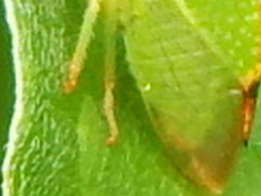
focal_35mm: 99
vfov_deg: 14.8
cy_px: 6
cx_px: 165
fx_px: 747
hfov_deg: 19.8
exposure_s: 1/100
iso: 125
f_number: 3.4
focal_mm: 6.8
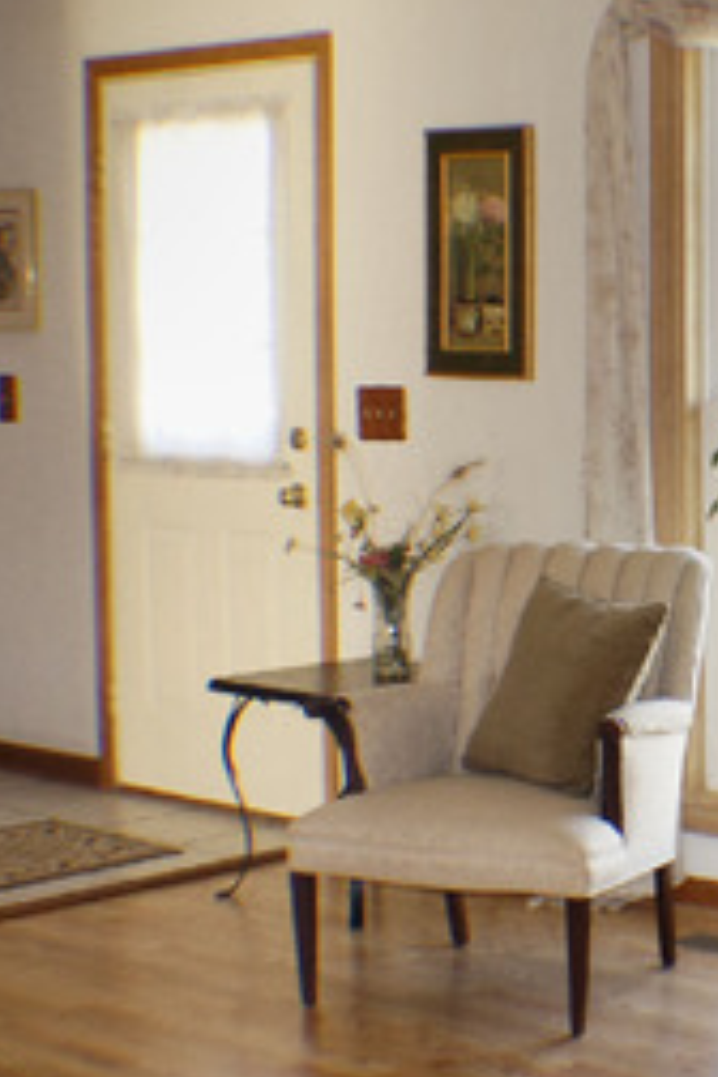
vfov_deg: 21.4
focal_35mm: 95
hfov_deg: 14.0
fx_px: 2850
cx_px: 846
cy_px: 549
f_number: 4
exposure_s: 1/60
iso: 800
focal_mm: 25
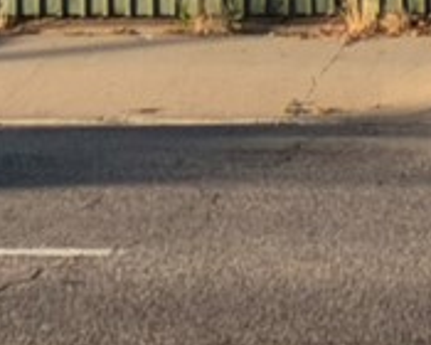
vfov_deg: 5.5
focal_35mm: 274
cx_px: 537
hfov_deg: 7.0
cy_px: -382
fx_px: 3495
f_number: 1.78
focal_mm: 6.76
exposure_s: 1/5587
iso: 64
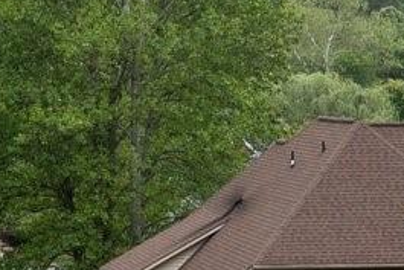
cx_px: 122
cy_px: 316
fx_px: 2425
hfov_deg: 9.5
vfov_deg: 6.3
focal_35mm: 216
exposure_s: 1/320
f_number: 5.6
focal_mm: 10.26
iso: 100
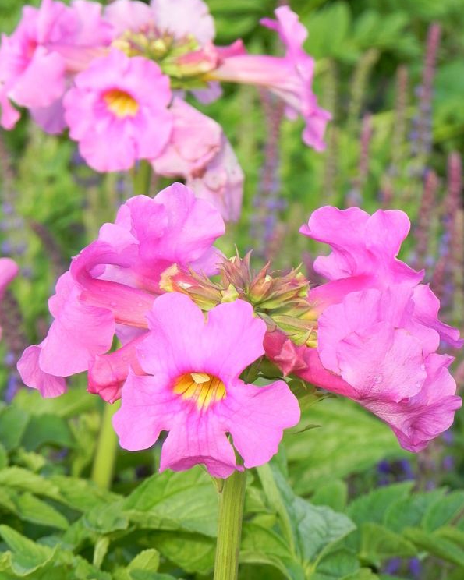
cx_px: 232
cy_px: 294
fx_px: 2919
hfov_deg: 9.1
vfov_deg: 11.4
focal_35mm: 170
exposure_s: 1/250
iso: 160
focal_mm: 28.8
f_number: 5
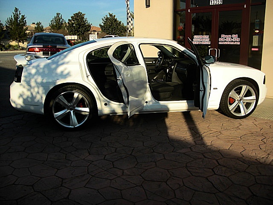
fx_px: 284
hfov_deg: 51.4
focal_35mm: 36
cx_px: 136
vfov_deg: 39.7
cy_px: 102
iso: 50
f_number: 2.8
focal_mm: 6.3
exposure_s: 1/1000
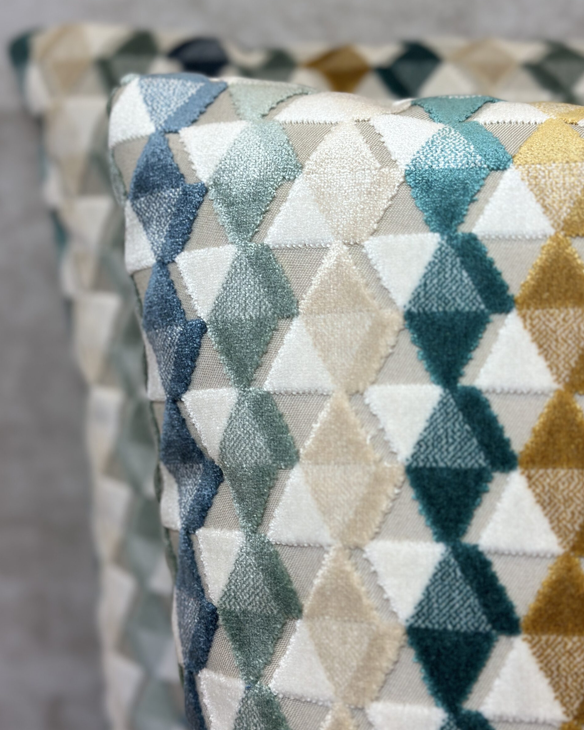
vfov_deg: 36.6
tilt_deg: -18.3
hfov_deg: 29.7
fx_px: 1102
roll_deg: +0.8
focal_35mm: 51
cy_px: 344
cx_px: 292
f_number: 1.78
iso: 80
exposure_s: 1/285
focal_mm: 6.86
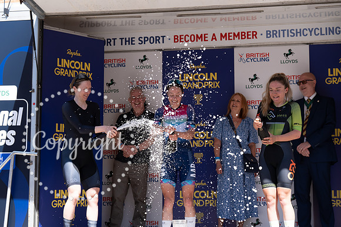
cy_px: 114
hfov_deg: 28.8
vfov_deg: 19.5
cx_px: 170
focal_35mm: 70
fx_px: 663
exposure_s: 1/1000
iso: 400
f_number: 4
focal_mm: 70
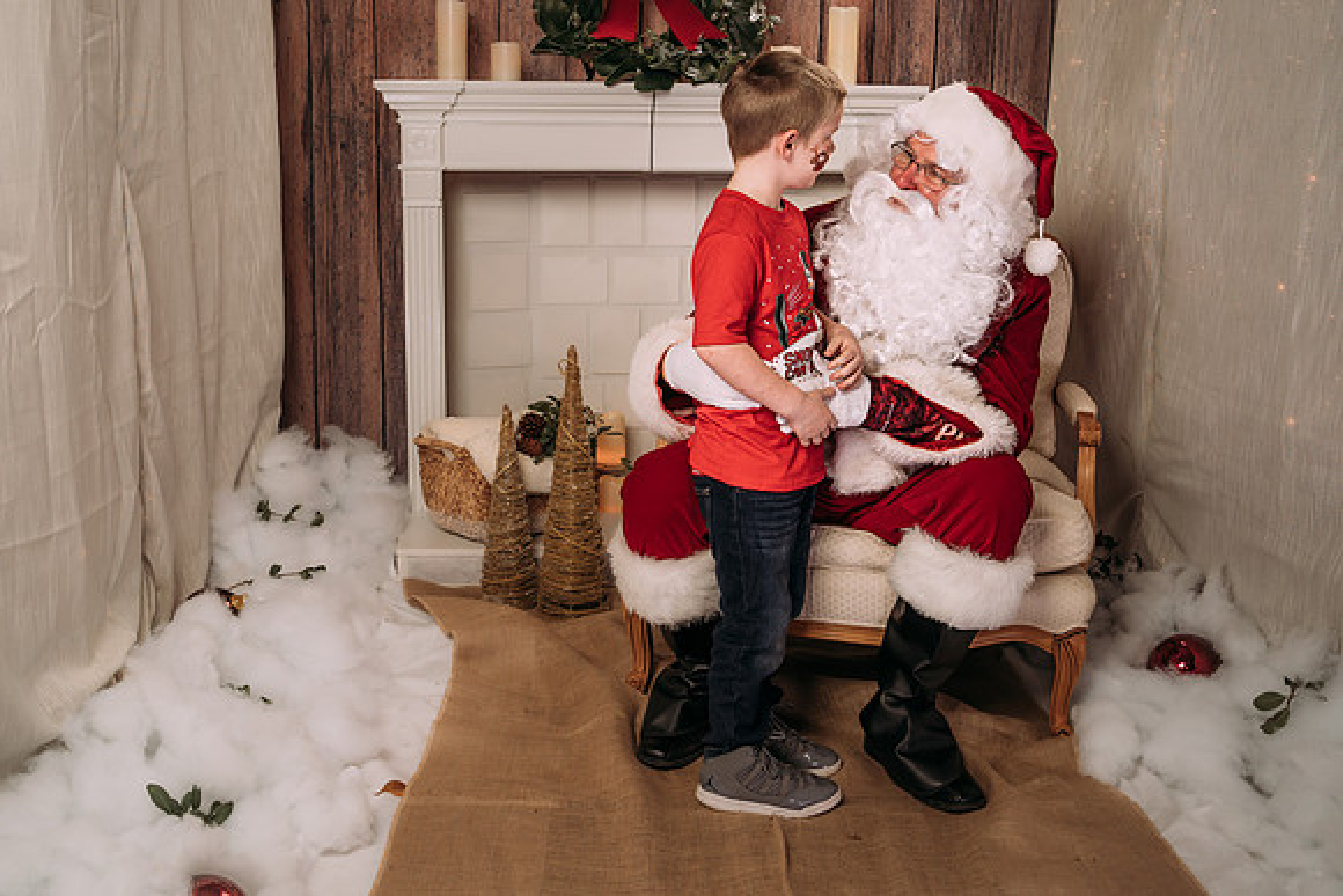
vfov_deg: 33.8
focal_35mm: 39
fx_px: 1474
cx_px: 607
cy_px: 421
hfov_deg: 48.9
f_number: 5.6
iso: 100
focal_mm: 35
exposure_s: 1/100
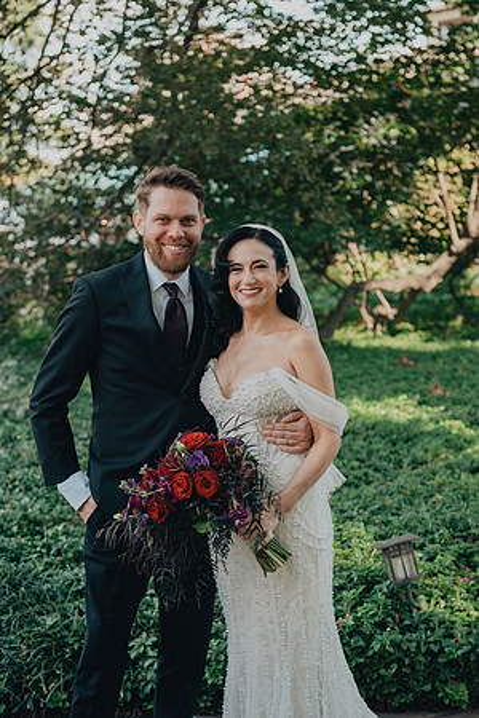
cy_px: 359
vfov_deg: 28.8
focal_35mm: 70
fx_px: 1397
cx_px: 240
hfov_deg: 19.5
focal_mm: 70
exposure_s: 1/250
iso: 400
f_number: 4
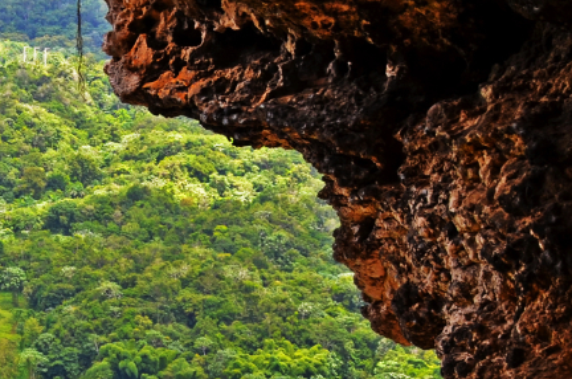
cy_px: -13
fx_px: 2376
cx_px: -253
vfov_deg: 9.0
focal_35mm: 150
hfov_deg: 13.1
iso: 200
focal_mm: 27
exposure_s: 1/200
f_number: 7.1
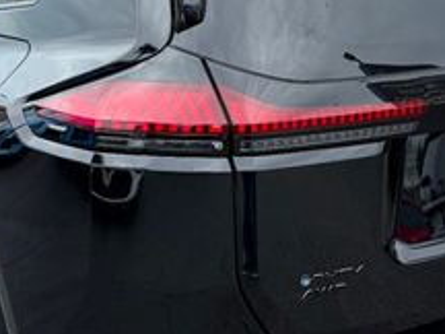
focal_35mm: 71
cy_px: 126
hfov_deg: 27.4
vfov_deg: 20.7
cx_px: 243
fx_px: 913
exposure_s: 1/2611
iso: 100
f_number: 1.78
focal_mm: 6.76
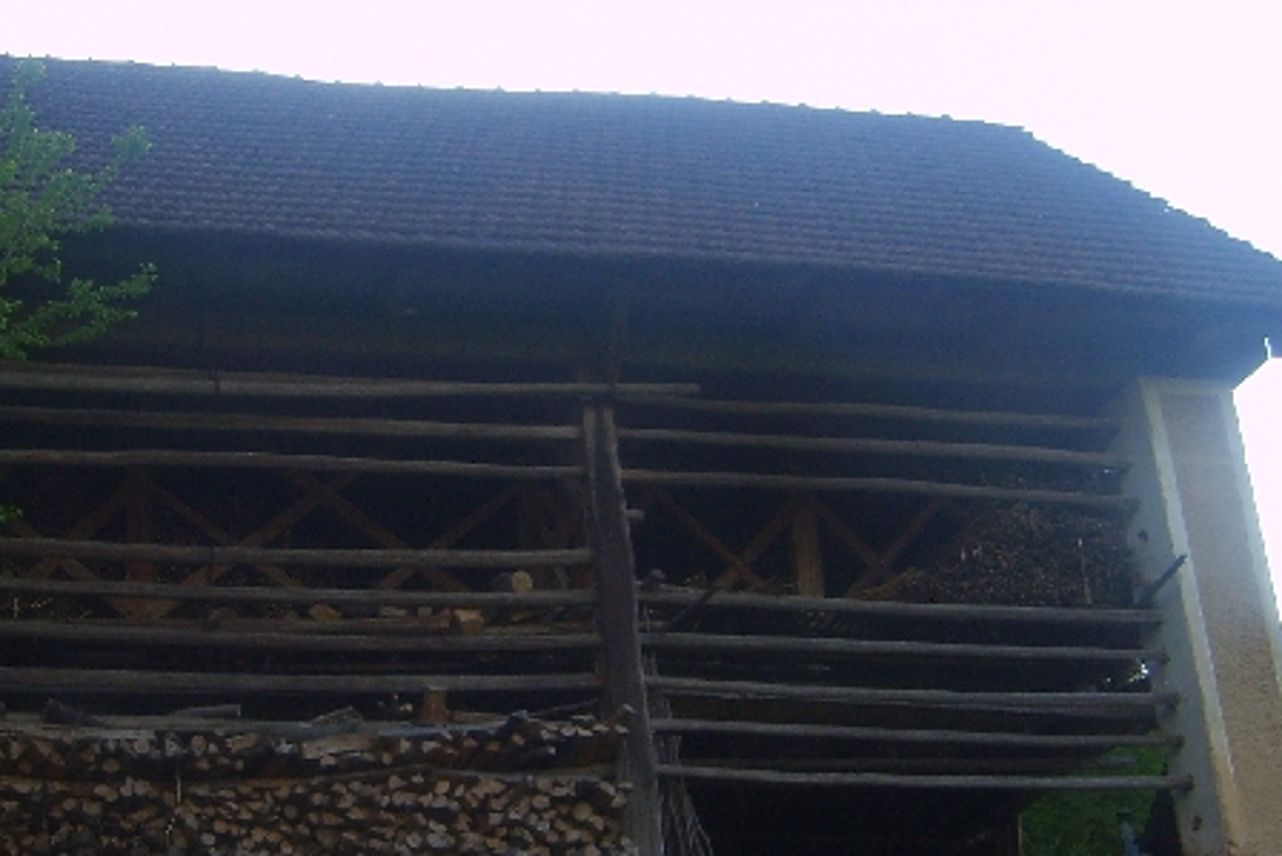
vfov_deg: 20.9
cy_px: 578
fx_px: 2315
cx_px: 318
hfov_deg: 30.4
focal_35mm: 65
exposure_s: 1/250
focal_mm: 5.8
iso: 50
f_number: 2.8
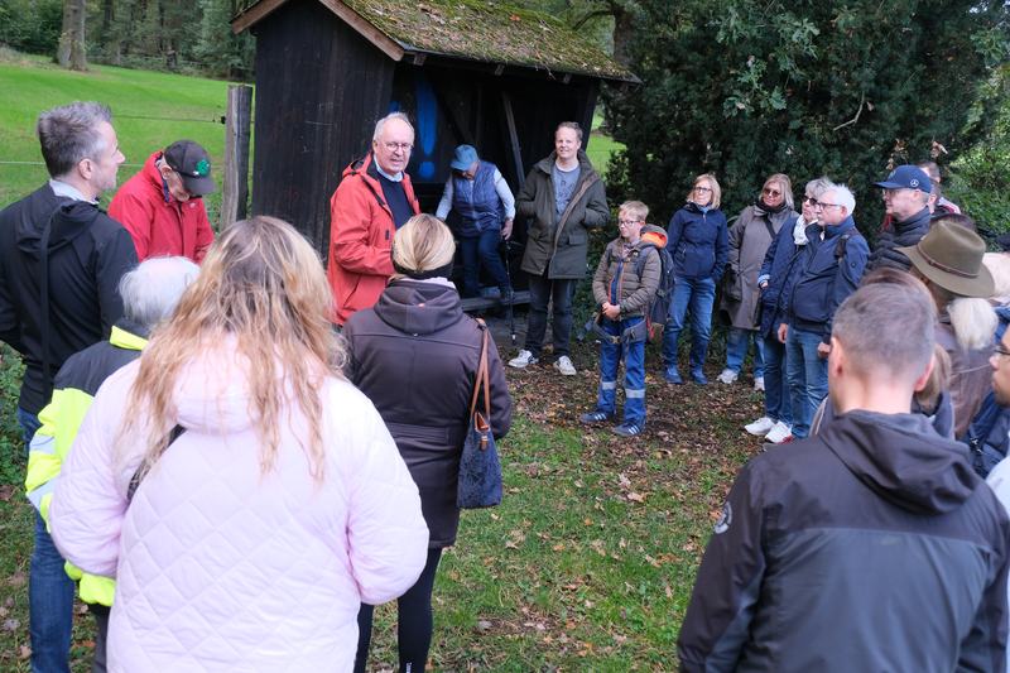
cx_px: 505
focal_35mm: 38
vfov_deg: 35.0
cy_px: 336
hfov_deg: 50.7
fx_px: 1066
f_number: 5
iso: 1600
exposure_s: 1/200
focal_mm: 25.4
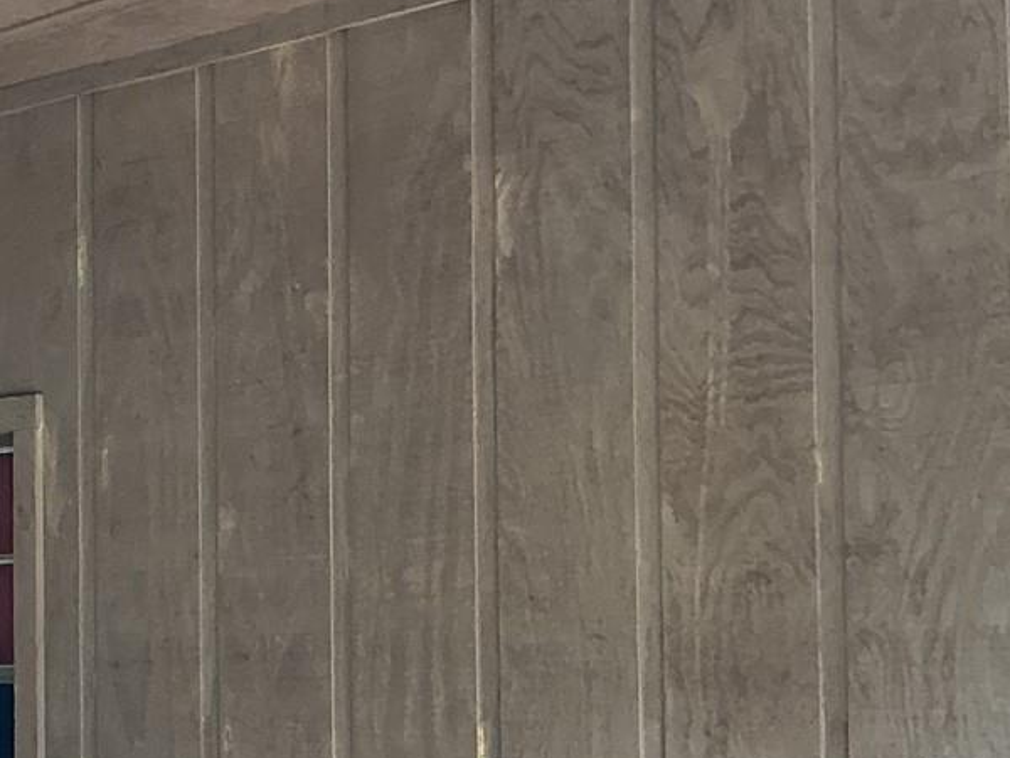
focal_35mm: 99
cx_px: -337
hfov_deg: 18.3
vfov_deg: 14.9
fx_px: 2889
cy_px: 593
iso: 50
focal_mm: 3
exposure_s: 1/60
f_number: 1.8
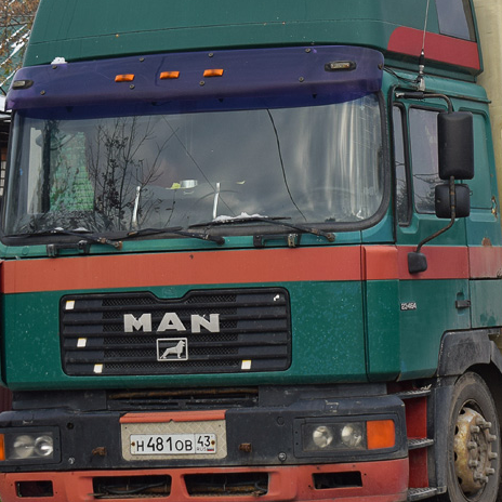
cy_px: 175
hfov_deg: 13.2
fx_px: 2166
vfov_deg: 13.2
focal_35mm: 132
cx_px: 343
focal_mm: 40
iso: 200
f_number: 6.3
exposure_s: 1/400
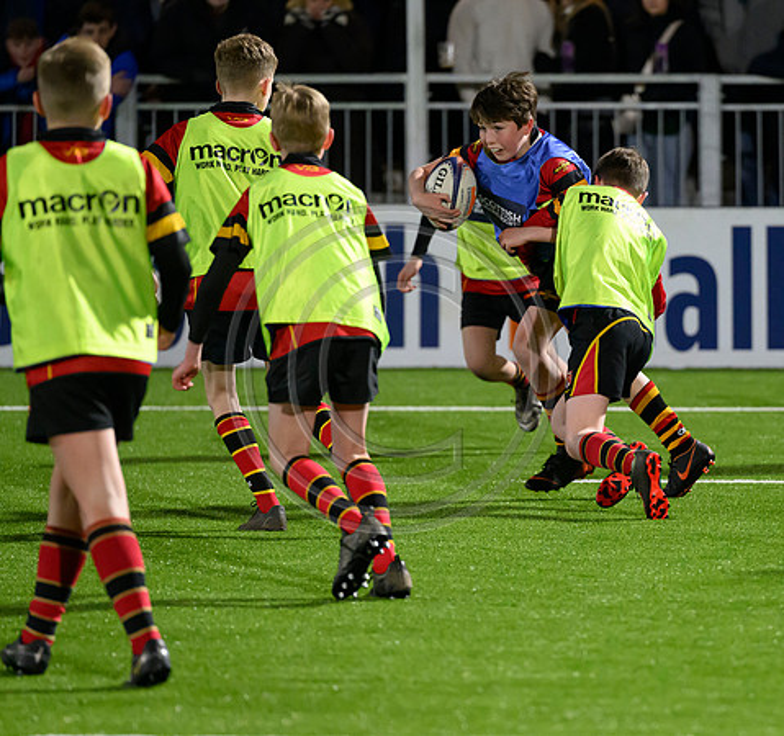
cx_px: 688
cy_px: 407
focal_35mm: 310
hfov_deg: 5.8
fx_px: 7714
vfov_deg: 5.5
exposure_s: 1/1000
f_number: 3.2
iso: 6400
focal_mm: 200
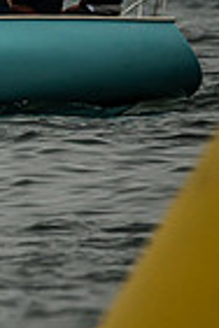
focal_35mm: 2122
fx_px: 19362
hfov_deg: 0.6
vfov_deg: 1.0
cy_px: -77
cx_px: -639
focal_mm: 400
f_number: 5.6
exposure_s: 1/4000
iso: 280
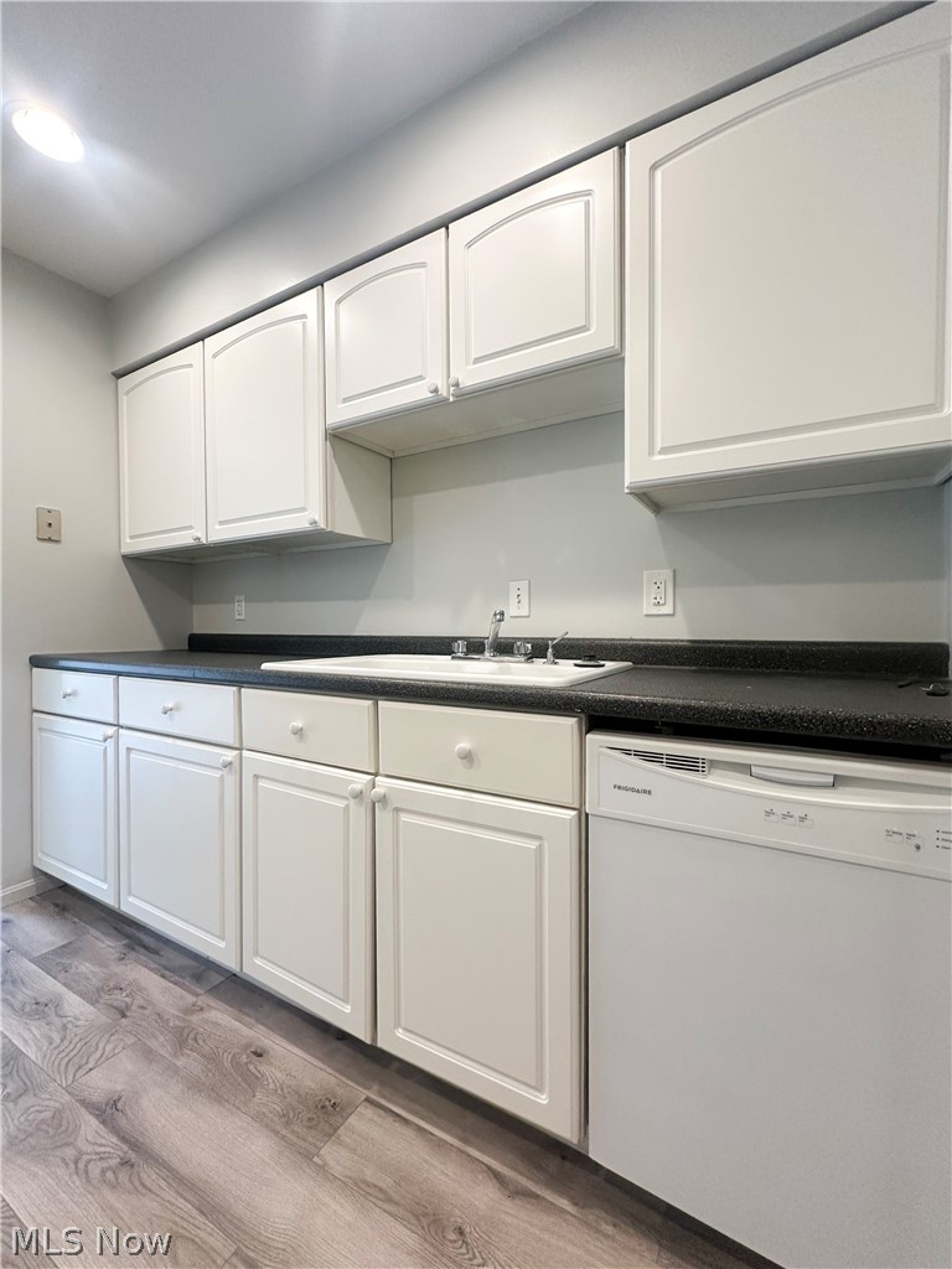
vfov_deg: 102.1
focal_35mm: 14
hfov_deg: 85.7
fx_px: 513
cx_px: 476
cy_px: 634
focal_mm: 2.22
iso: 200
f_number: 2.2
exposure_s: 1/120
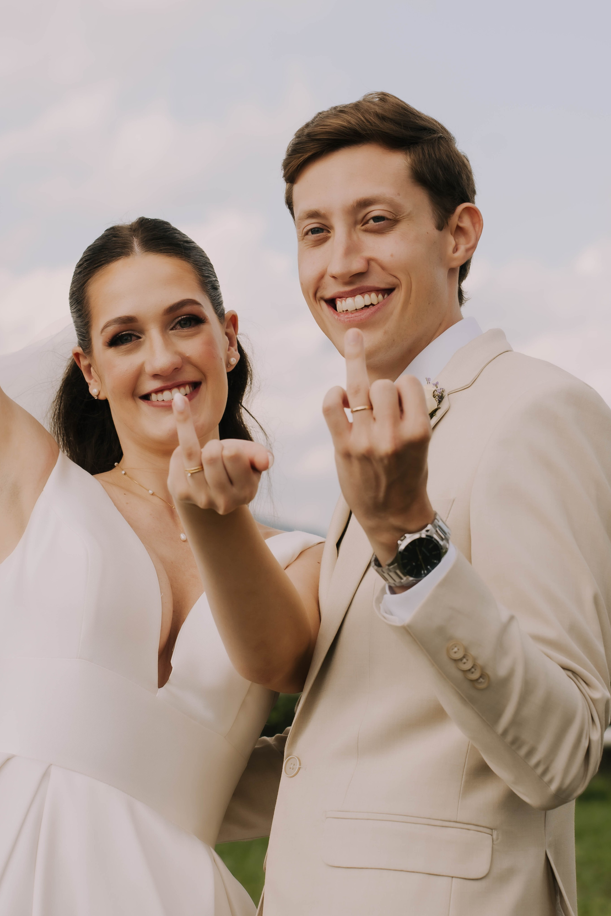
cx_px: 306
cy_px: 458
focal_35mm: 113
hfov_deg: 12.1
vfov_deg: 18.1
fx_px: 2876
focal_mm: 75
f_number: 5
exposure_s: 1/400
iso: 100
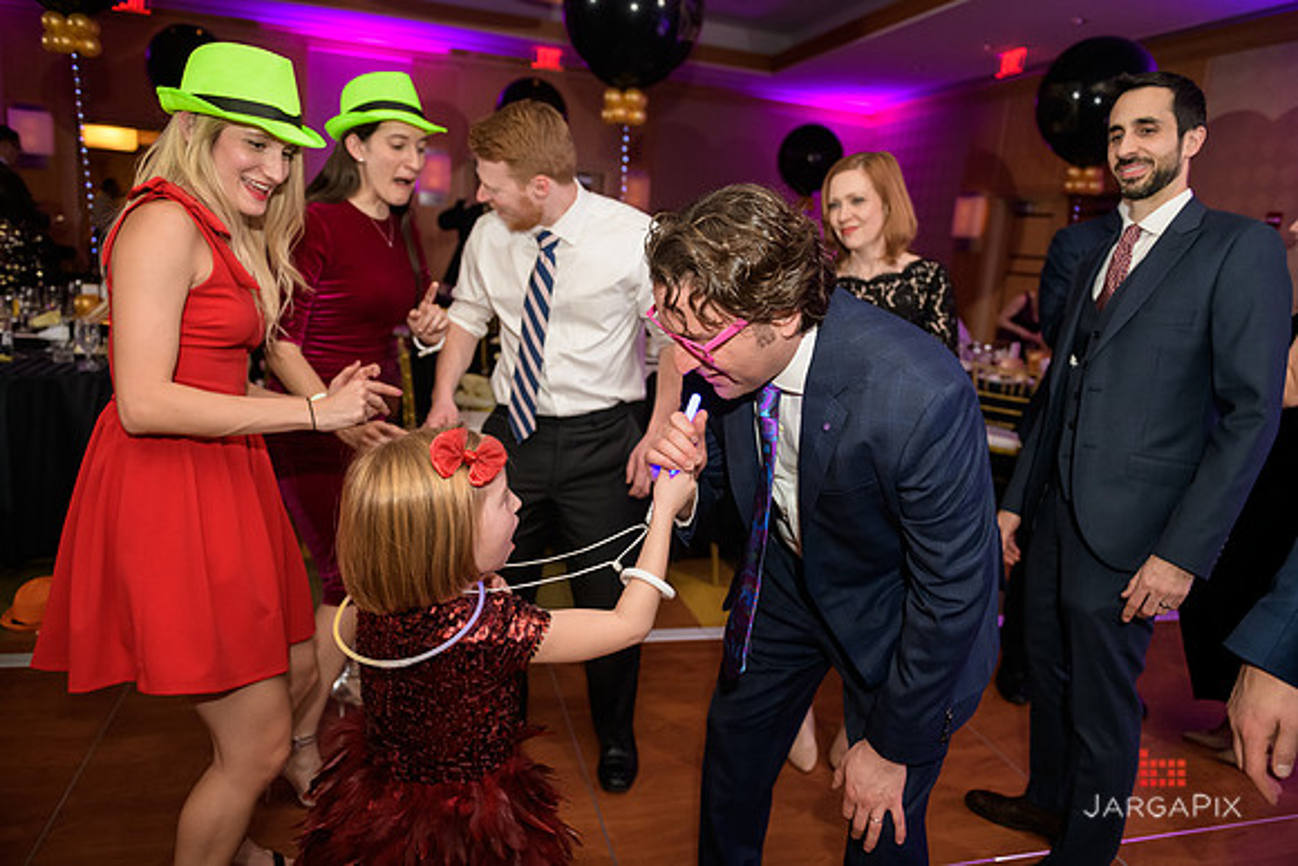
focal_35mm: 24
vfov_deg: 53.2
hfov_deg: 73.7
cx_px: 649
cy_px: 433
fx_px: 865
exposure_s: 1/125
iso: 1600
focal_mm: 24
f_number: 3.2
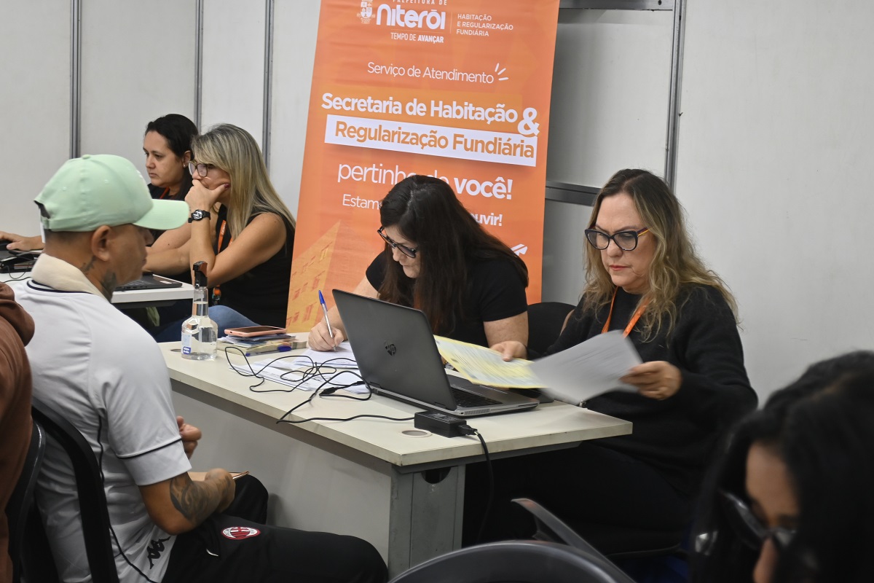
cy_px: 292
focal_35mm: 72
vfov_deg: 18.9
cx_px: 437
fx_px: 1748
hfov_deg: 28.1
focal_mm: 48
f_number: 5.3
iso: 560
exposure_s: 1/40
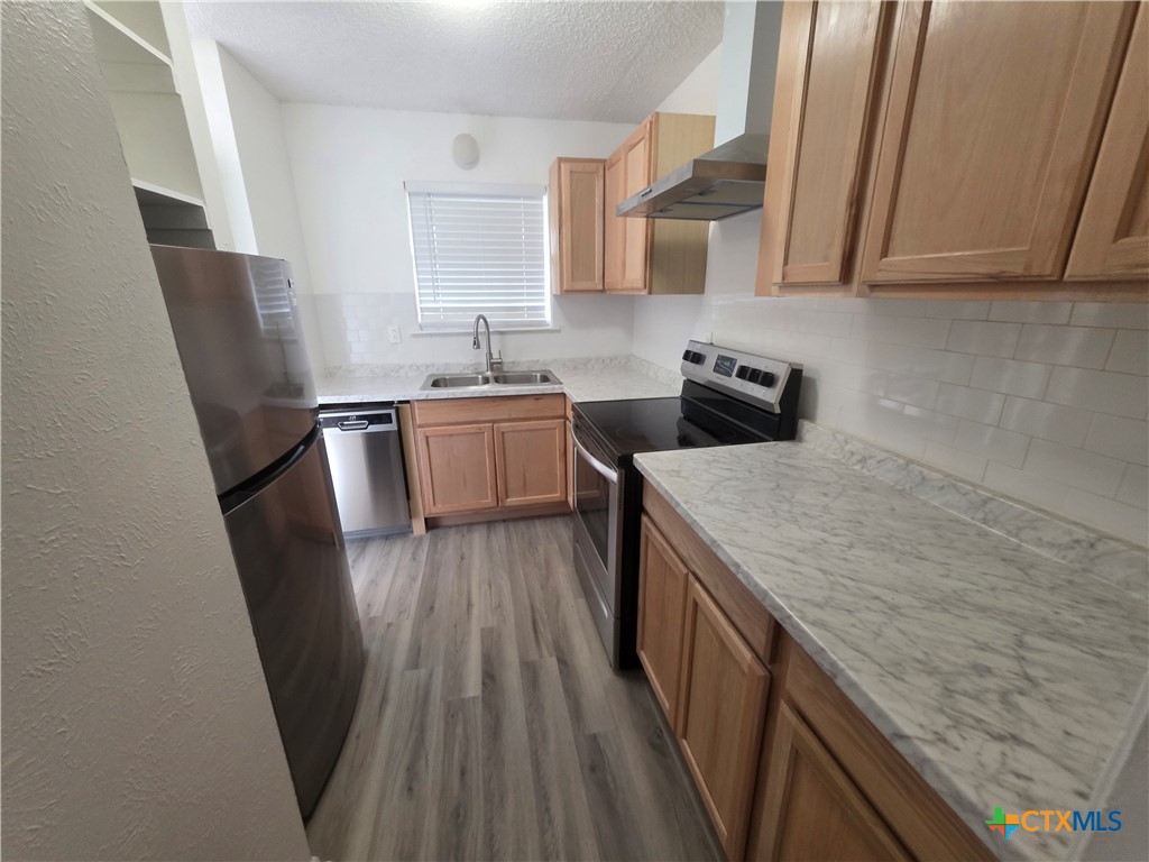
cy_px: 431
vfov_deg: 89.9
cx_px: 574
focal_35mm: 13
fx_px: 432
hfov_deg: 106.2
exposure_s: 1/60
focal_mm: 2.2
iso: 250
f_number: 1.9
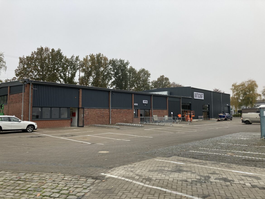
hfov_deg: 63.4
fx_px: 214
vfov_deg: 49.8
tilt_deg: +2.7
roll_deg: +0.2
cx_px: 132
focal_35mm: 28
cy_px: 100
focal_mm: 3.99
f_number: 1.8
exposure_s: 1/121
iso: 25
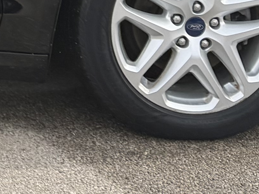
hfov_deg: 10.3
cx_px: -341
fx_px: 1264
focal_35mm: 169
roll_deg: -0.6
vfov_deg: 7.9
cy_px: -317
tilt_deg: -0.4
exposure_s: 1/1522
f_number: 1.78
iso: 80
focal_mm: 6.76
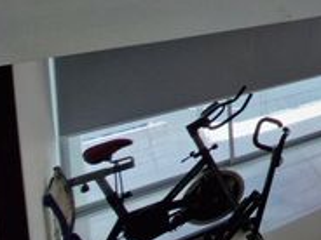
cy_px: -56
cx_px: 561
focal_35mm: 47
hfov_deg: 23.3
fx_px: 436
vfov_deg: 26.9
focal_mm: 1.74
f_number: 2.2
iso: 50
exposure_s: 1/858
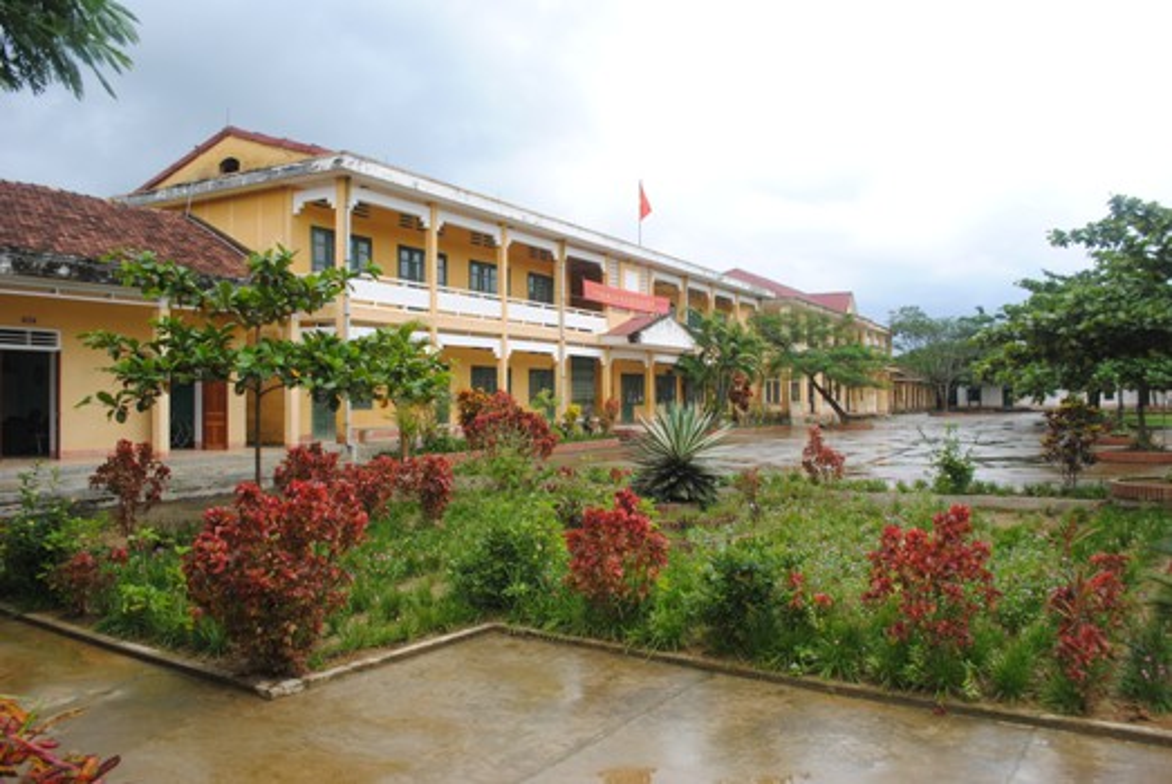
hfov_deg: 67.3
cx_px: 586
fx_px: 880
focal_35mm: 27
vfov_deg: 48.0
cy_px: 392
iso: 100
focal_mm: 18
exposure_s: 1/200
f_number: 5.6
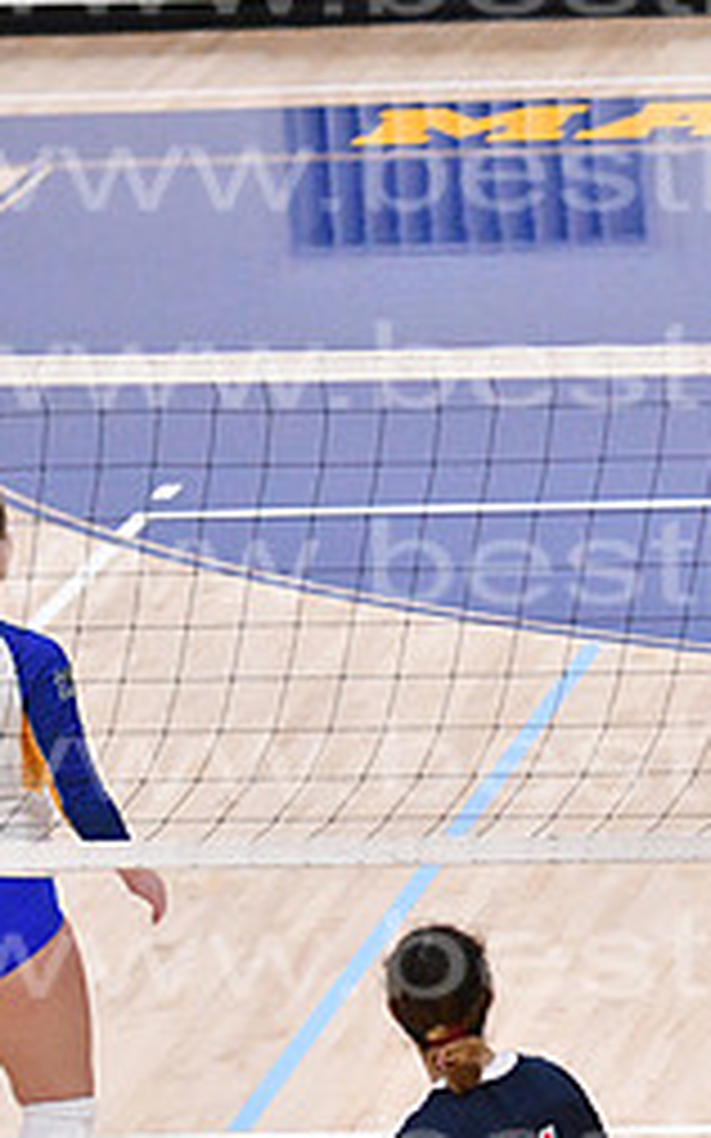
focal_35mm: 323
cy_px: 475
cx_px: 968
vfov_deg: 6.5
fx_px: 10020
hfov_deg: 4.0
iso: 6400
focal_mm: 92
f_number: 3.2
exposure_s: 1/1000
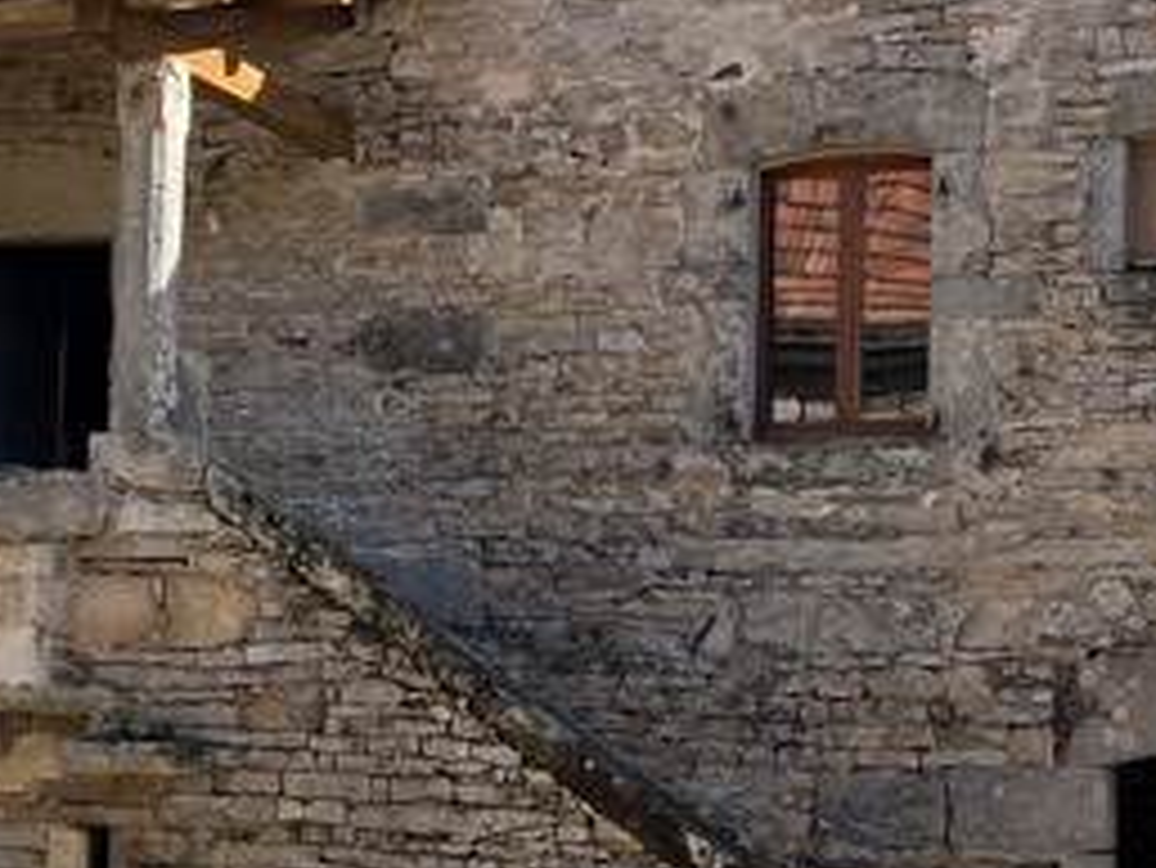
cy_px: 621
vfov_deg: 18.1
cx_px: 211
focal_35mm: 81
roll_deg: -2.2
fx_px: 2706
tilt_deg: +1.8
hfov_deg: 23.7
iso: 50
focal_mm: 5.1
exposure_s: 1/1536
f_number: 1.6
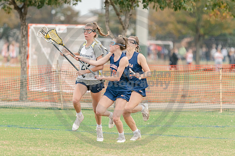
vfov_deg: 2.6
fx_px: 3472
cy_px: 72
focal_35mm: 532
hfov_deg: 3.9
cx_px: 113
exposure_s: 1/1250
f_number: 2.8
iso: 360
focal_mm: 200
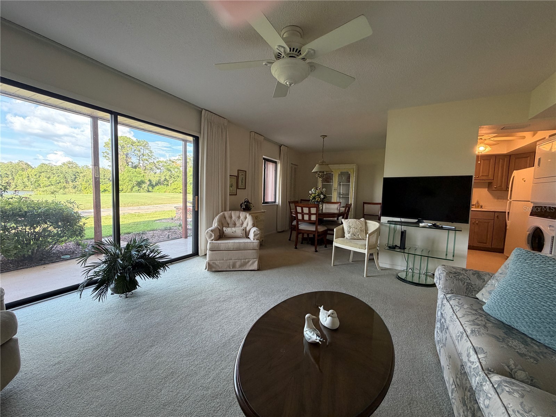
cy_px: 208
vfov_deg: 85.7
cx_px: 278
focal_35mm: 14
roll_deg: -1.2
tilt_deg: -3.9
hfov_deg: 102.1
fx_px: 225
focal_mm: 2.22
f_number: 2.2
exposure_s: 1/121
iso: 125
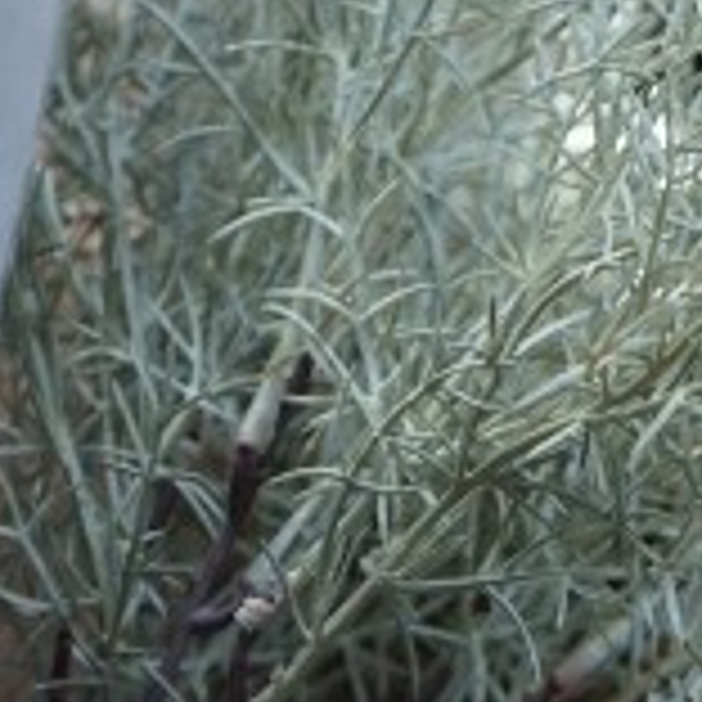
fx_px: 2845
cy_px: 436
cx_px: 792
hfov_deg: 13.7
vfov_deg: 14.1
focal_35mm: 124
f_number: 4
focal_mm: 38
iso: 800
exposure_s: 1/60
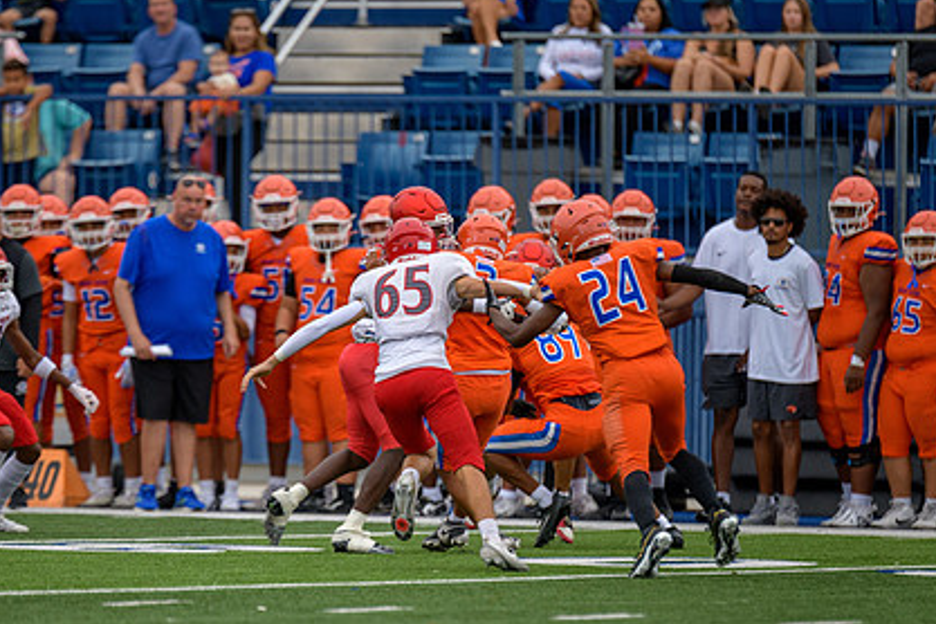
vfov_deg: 3.3
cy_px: 421
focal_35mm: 417
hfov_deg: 4.9
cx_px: 373
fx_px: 10841
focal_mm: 300
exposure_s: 1/800
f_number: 2.8
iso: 500
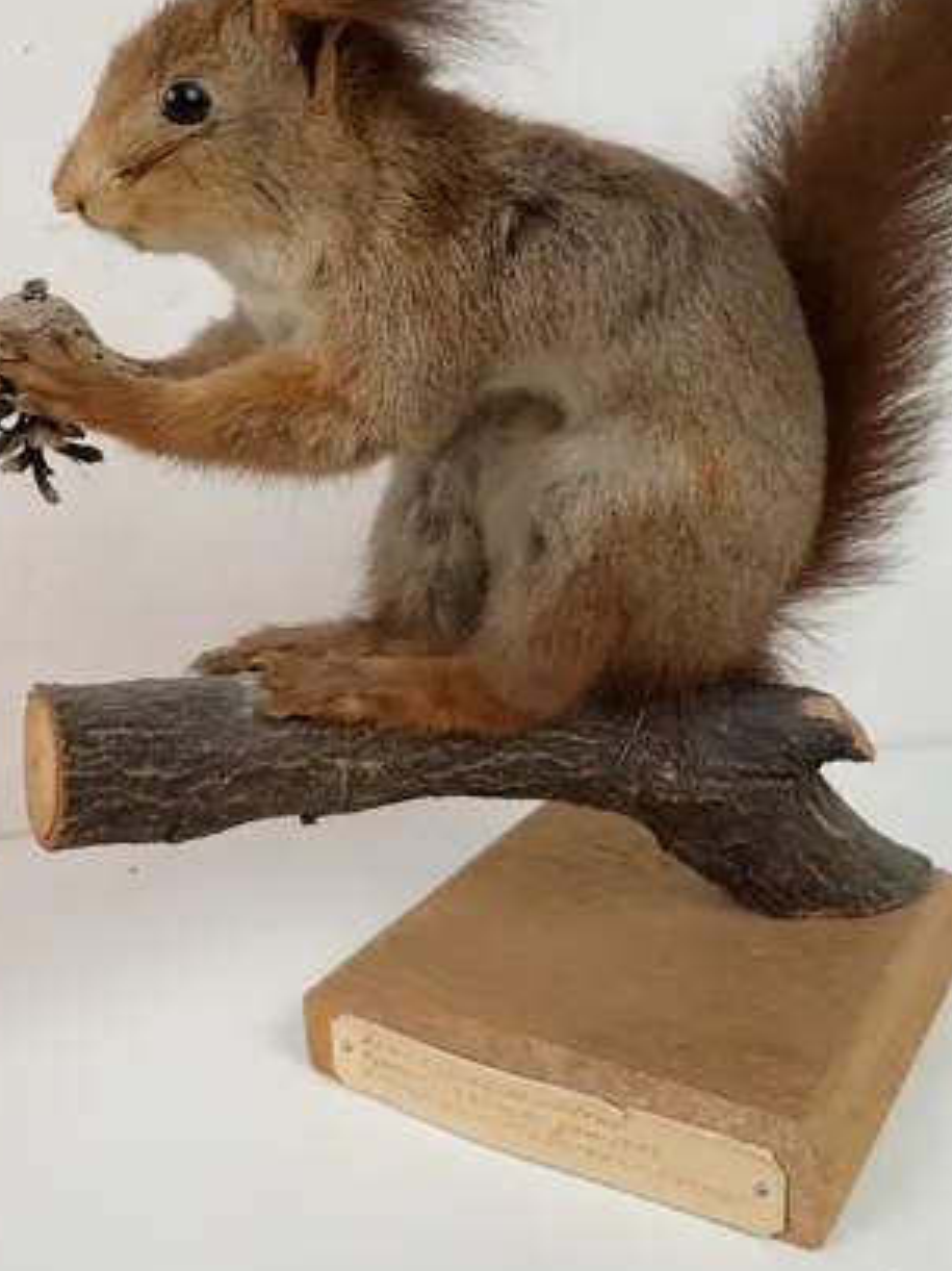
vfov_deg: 63.2
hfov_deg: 49.7
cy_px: 553
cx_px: 506
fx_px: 1027
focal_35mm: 28
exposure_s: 1/100
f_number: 2
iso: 200
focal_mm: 3.33
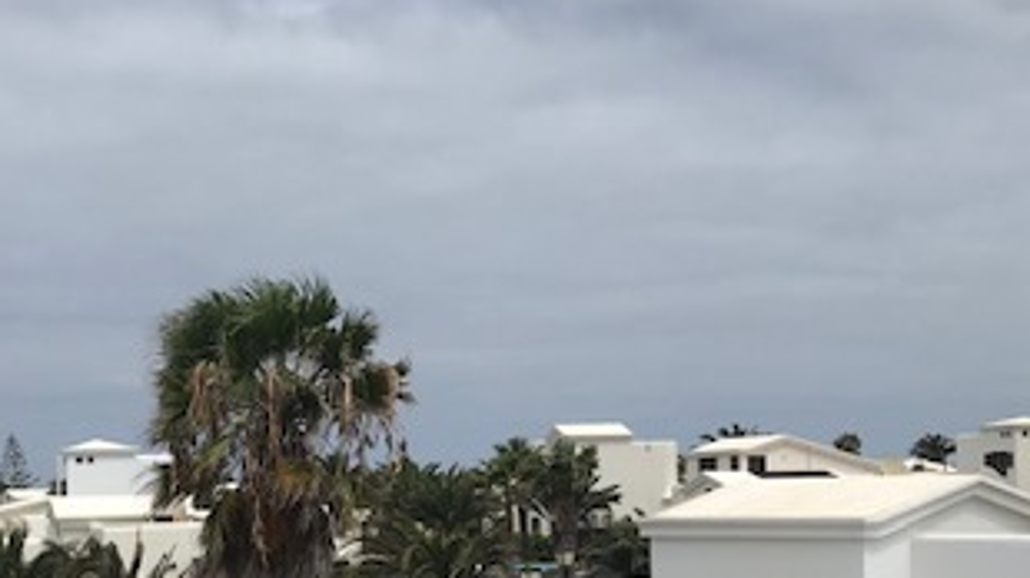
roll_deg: +2.2
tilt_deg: -1.5
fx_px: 1720
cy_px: 525
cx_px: 342
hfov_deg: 33.1
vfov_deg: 18.7
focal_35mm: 63
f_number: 1.8
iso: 20
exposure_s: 1/5051
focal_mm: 3.99
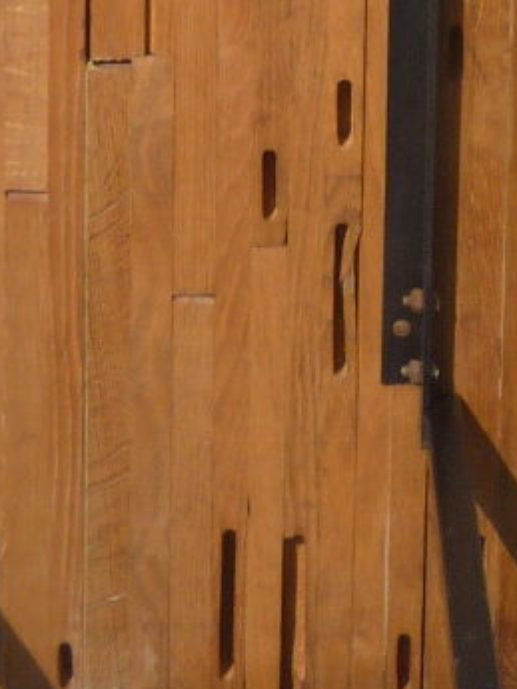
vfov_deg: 13.0
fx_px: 2766
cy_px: -511
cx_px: 263
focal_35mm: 139
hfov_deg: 10.7
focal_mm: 5.2
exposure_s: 1/400
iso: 100
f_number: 5.6
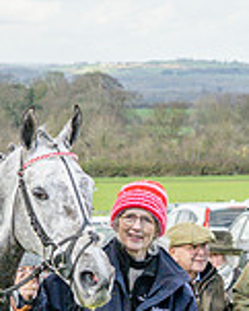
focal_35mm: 339
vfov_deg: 5.7
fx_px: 3120
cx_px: 61
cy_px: 222
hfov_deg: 4.6
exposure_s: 1/800
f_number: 4
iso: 400
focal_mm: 42
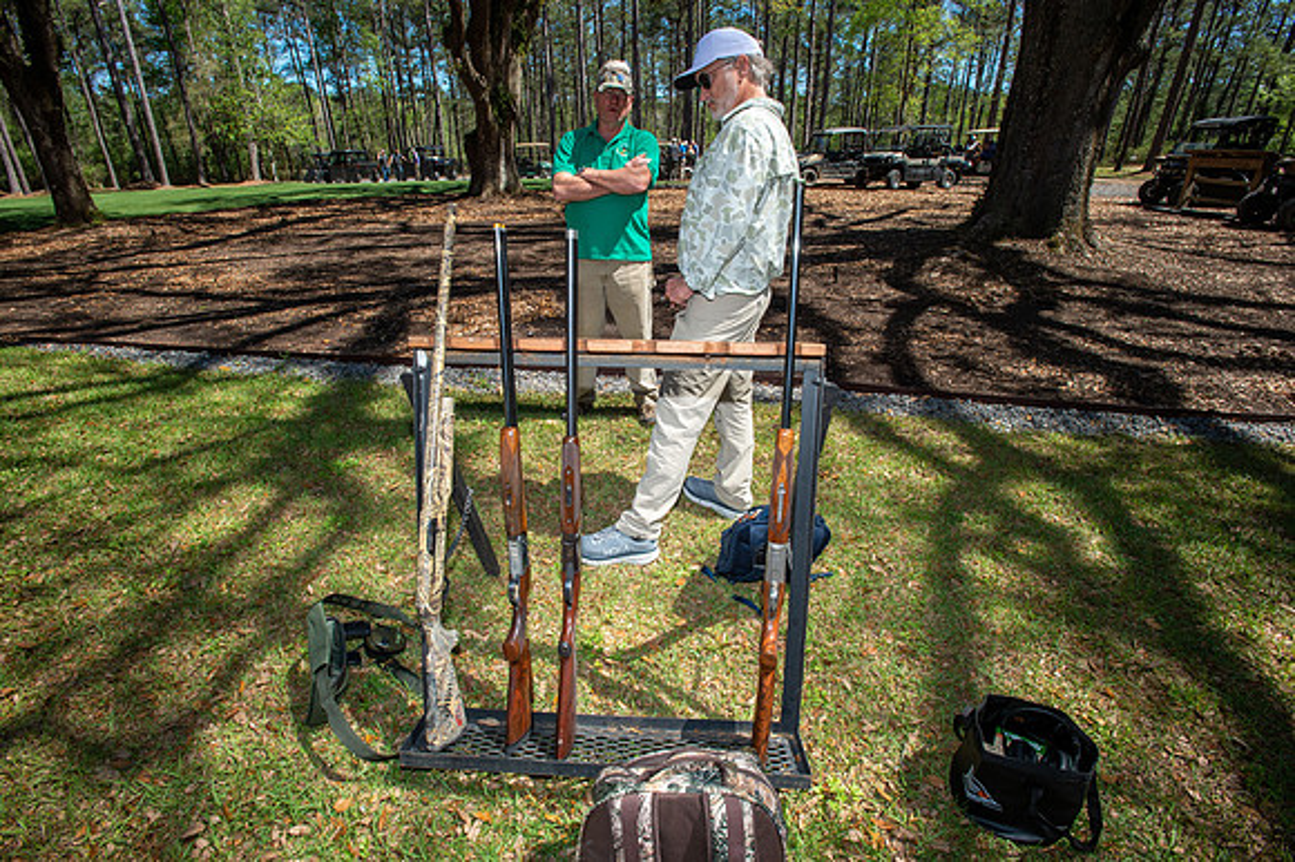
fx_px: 611
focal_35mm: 17
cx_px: 648
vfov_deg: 70.4
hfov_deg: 93.3
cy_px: 431
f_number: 14
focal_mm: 17
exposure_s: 1/100
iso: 250
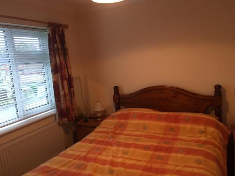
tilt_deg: -8.4
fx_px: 197
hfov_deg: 61.7
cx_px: 118
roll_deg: +4.8
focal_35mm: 29
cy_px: 88
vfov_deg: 48.2
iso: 80
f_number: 2.2
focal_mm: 4.15
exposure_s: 1/33
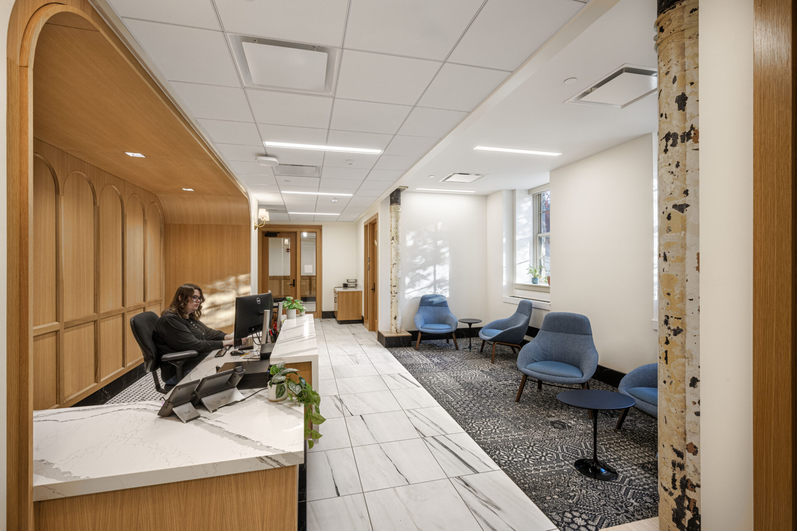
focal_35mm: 16
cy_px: 266
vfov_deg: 73.7
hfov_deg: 96.7
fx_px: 354
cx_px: 398
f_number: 5.6
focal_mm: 16
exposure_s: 1/20
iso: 320
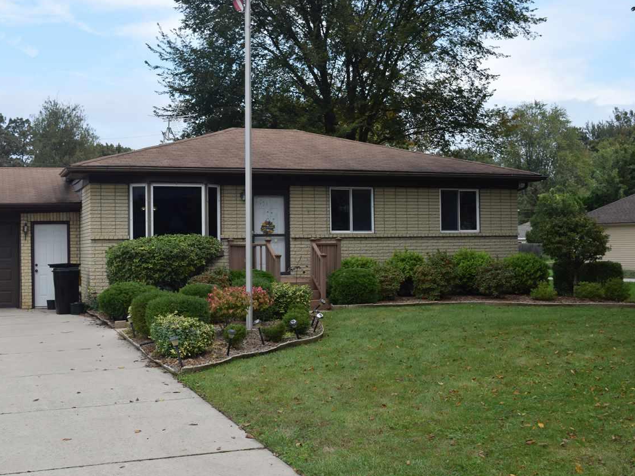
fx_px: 844
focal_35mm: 46
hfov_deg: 41.2
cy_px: 236
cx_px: 286
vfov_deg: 31.5
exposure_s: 1/200
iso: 100
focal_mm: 28
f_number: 8
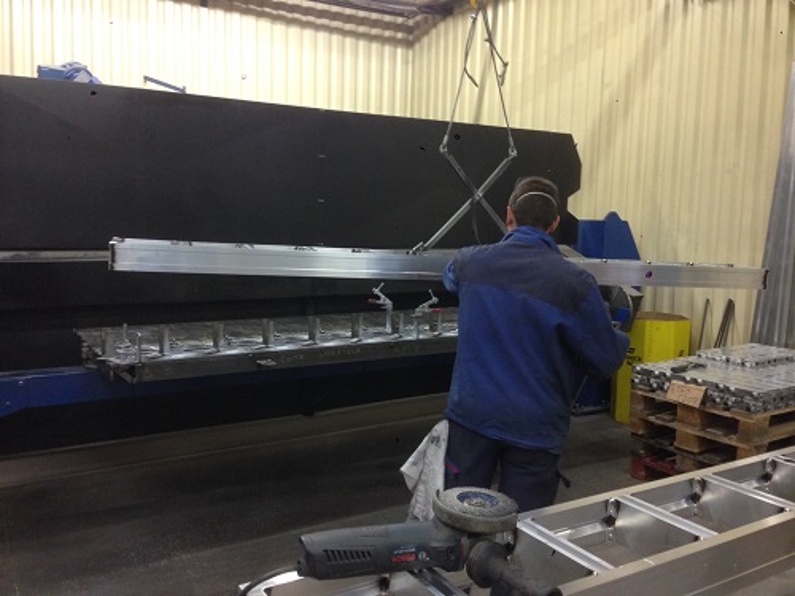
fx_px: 758
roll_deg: -1.3
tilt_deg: -6.5
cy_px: 298
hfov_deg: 55.4
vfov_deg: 42.9
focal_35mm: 33
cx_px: 398
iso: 200
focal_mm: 4.12
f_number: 2.4
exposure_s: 1/20
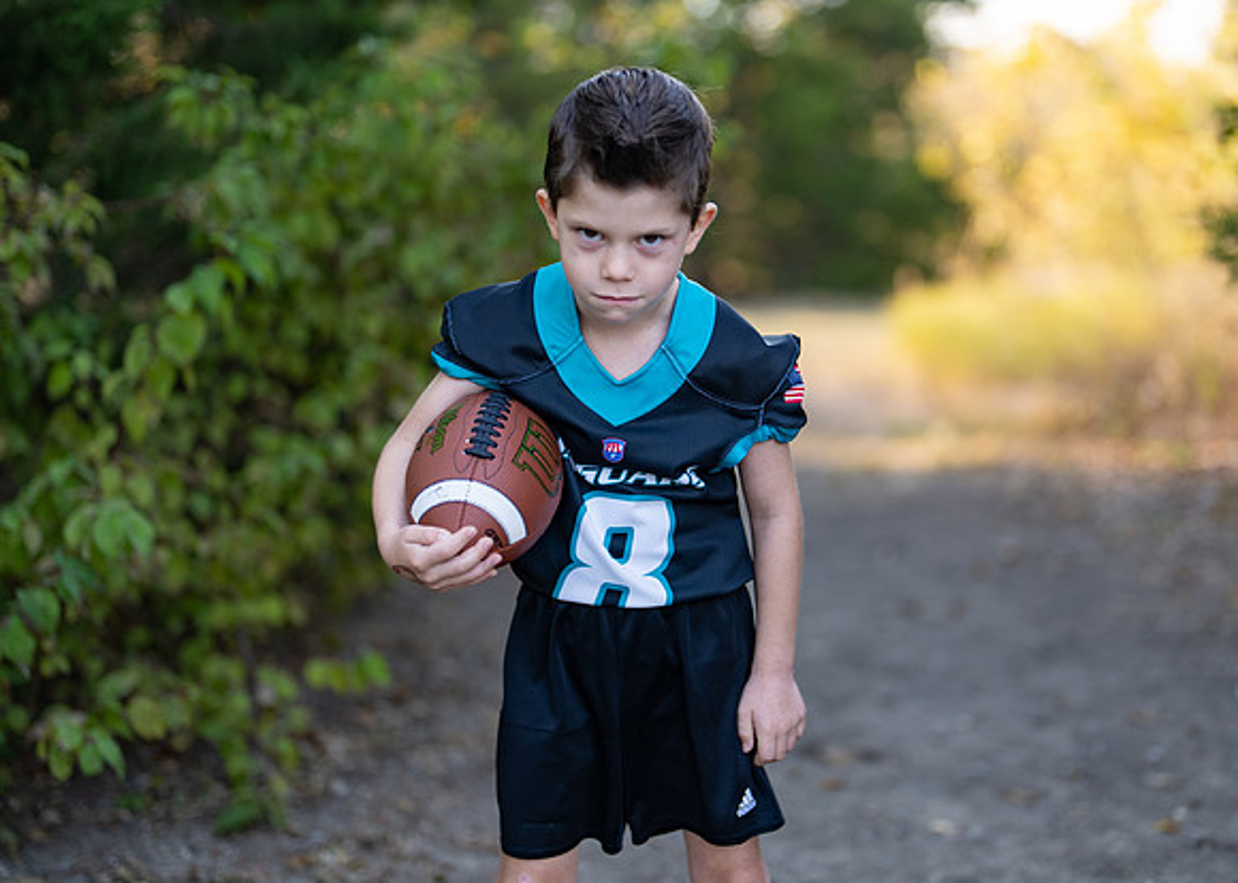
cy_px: 417
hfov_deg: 33.5
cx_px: 698
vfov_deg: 24.3
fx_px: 2052
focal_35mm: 58
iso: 100
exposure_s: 1/400
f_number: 1.2
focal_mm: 50
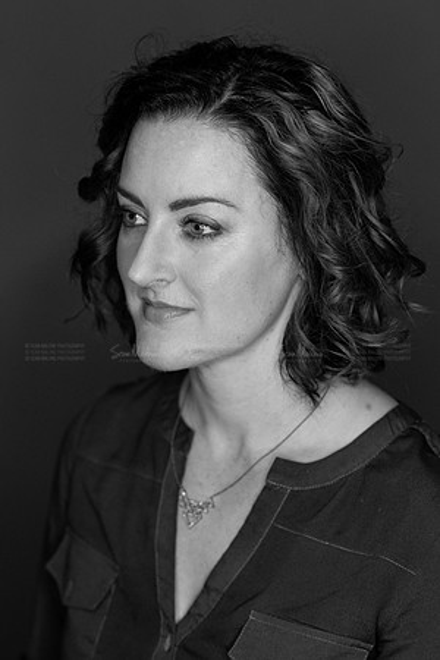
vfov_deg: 23.9
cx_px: 220
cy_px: 330
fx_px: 1558
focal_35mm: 85
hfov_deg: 16.1
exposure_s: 1/400
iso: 2000
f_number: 3.5
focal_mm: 85
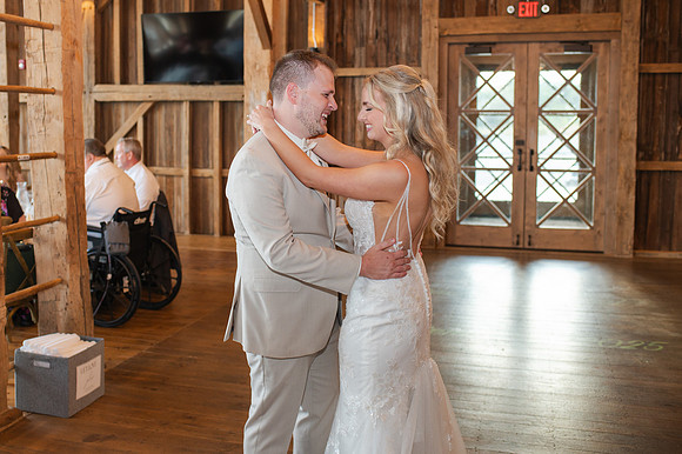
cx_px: 278
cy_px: 185
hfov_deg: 46.7
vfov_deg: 32.1
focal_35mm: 42
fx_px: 786
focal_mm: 35
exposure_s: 1/200
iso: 720
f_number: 3.2
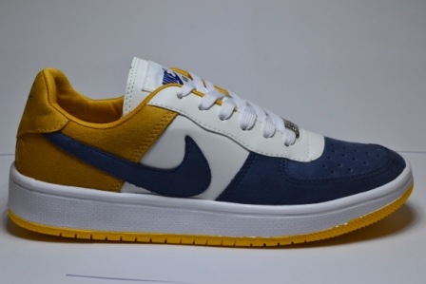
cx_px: 213
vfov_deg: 21.6
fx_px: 746
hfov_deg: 31.9
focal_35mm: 63
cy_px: 142
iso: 400
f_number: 9
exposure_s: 1/100
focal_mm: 42
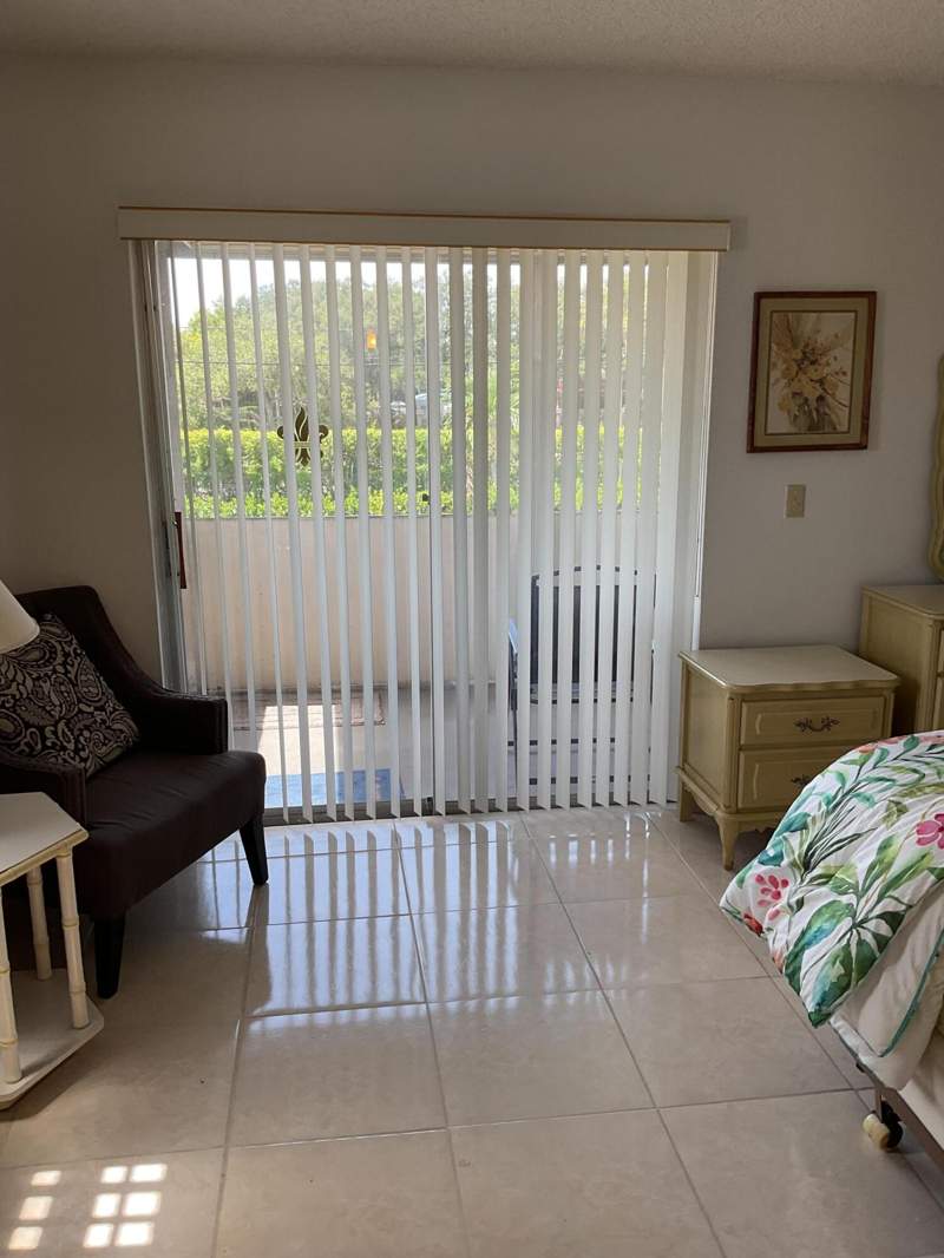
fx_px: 1054
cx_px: 472
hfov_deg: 48.2
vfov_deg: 61.6
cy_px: 629
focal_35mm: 29
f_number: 1.8
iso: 25
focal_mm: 3
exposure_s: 1/120
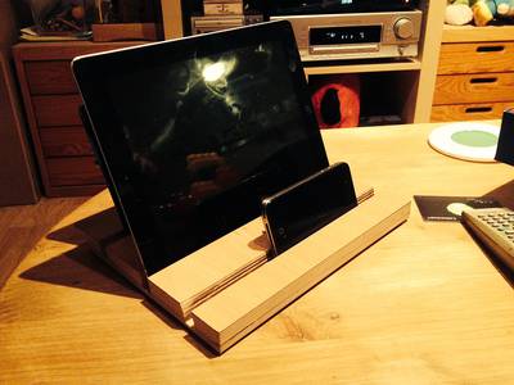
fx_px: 520
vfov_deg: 40.7
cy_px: 192
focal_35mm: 35
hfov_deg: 52.6
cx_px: 257
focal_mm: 4.28
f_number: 2.4
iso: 640
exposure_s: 1/15
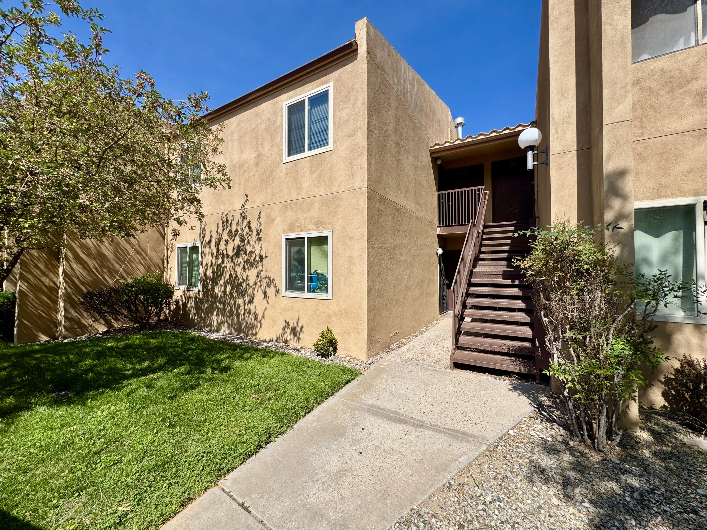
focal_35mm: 14
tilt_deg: +2.9
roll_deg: -0.2
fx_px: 286
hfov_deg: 102.1
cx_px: 354
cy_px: 265
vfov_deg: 85.7
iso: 50
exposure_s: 1/2342
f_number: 2.2
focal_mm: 2.22
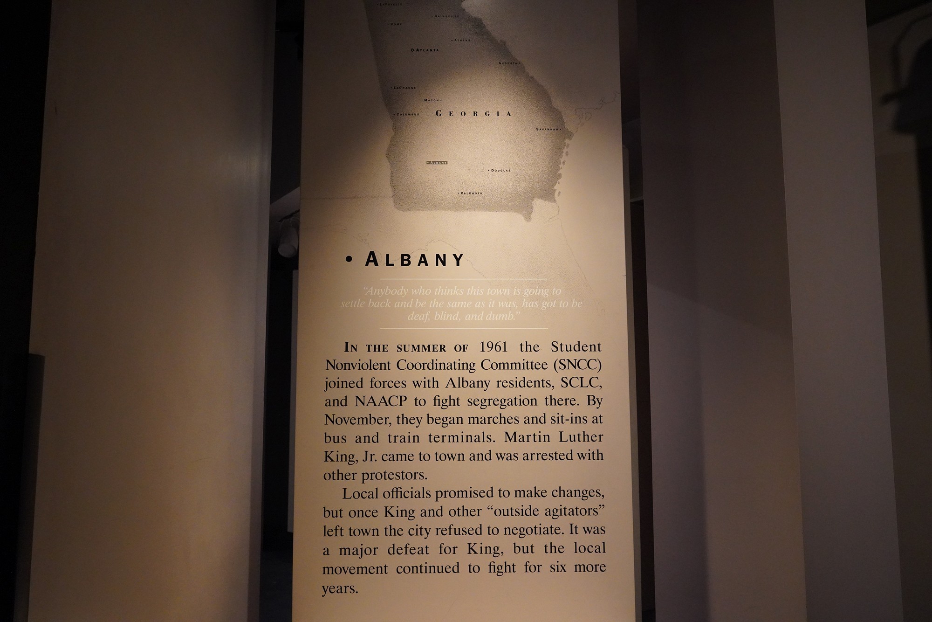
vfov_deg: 46.4
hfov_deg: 65.5
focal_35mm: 28
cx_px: 466
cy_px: 311
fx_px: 725
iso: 8000
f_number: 6.3
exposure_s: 1/100
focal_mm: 28
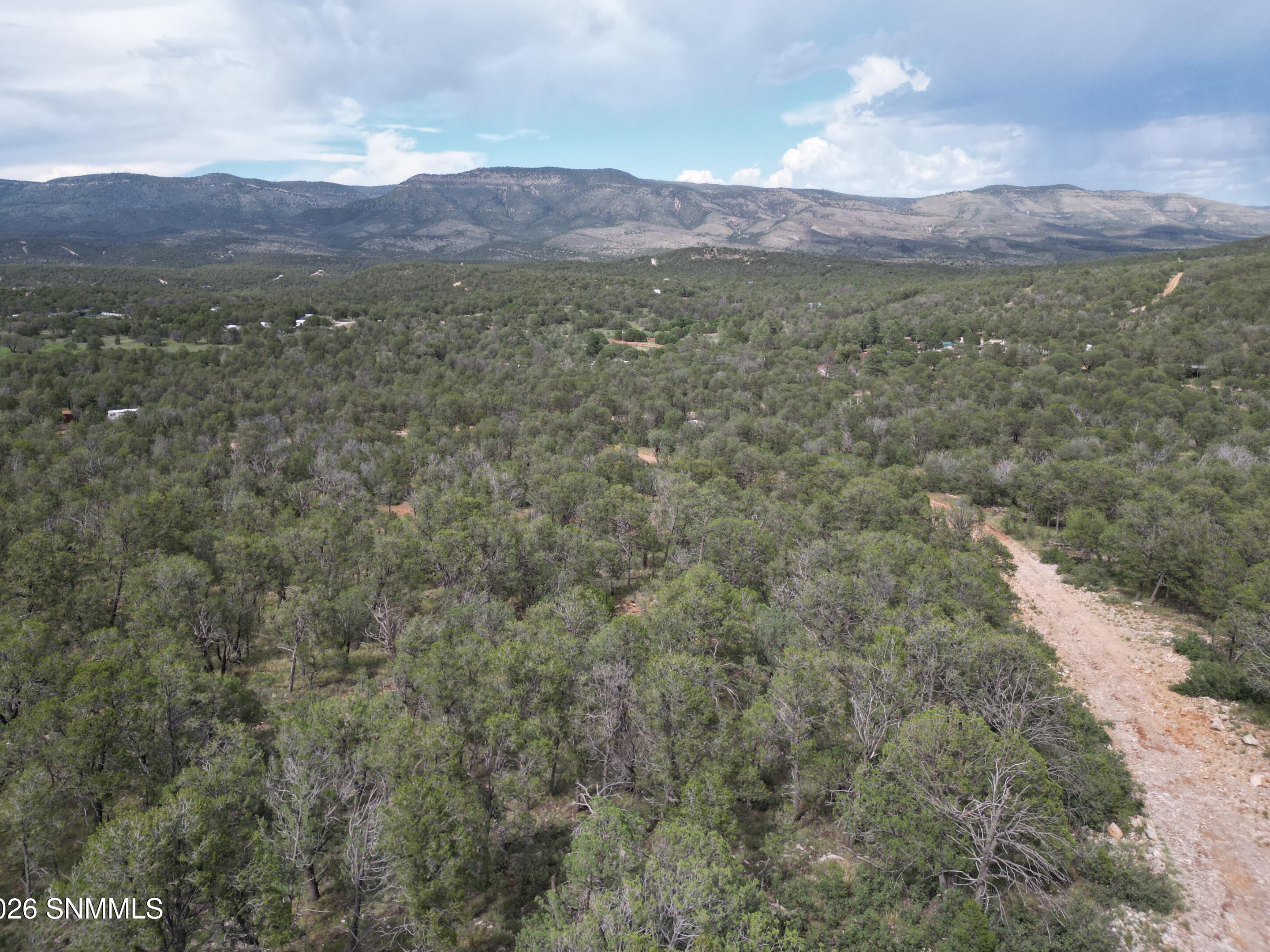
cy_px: 458
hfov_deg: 69.4
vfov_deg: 54.9
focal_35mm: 25
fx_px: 917
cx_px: 614
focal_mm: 6.72
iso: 200
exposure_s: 1/2500
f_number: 1.7
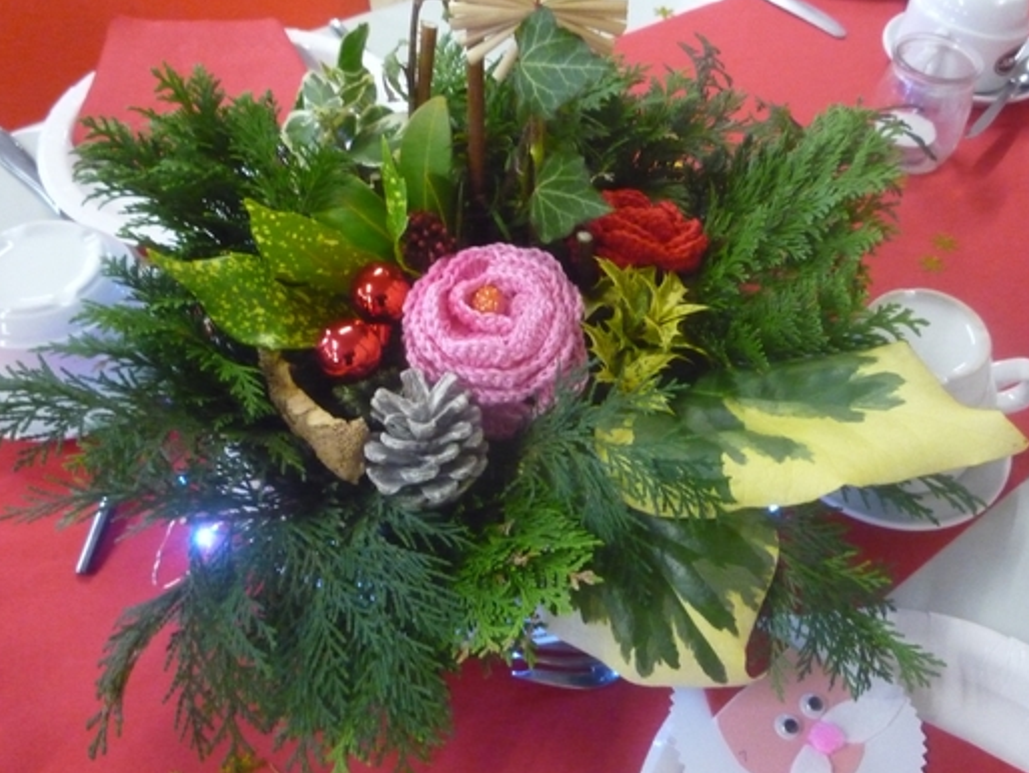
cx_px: 571
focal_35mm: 35
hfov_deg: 52.5
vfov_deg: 40.7
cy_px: 397
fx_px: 1041
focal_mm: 5.2
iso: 800
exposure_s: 1/15
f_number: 3.3
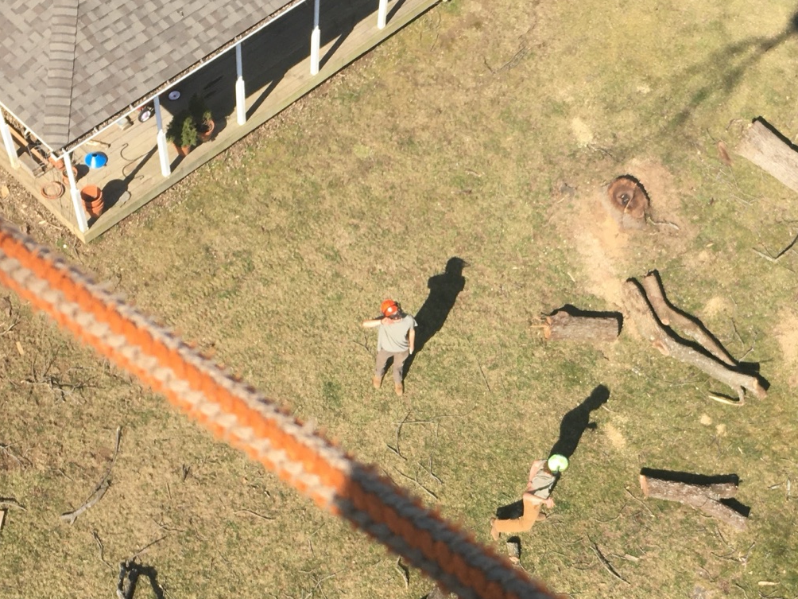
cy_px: 420
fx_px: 1199
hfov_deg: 36.7
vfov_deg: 27.8
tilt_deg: -62.4
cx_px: 484
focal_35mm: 52
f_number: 2.2
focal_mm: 4.15
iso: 25
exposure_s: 1/801
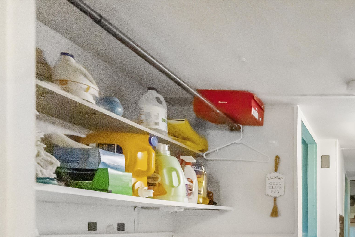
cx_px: 349
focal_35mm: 28
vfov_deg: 40.7
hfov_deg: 52.8
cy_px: 236
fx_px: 276
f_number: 7.1
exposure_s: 1/640
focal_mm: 14
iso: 12800
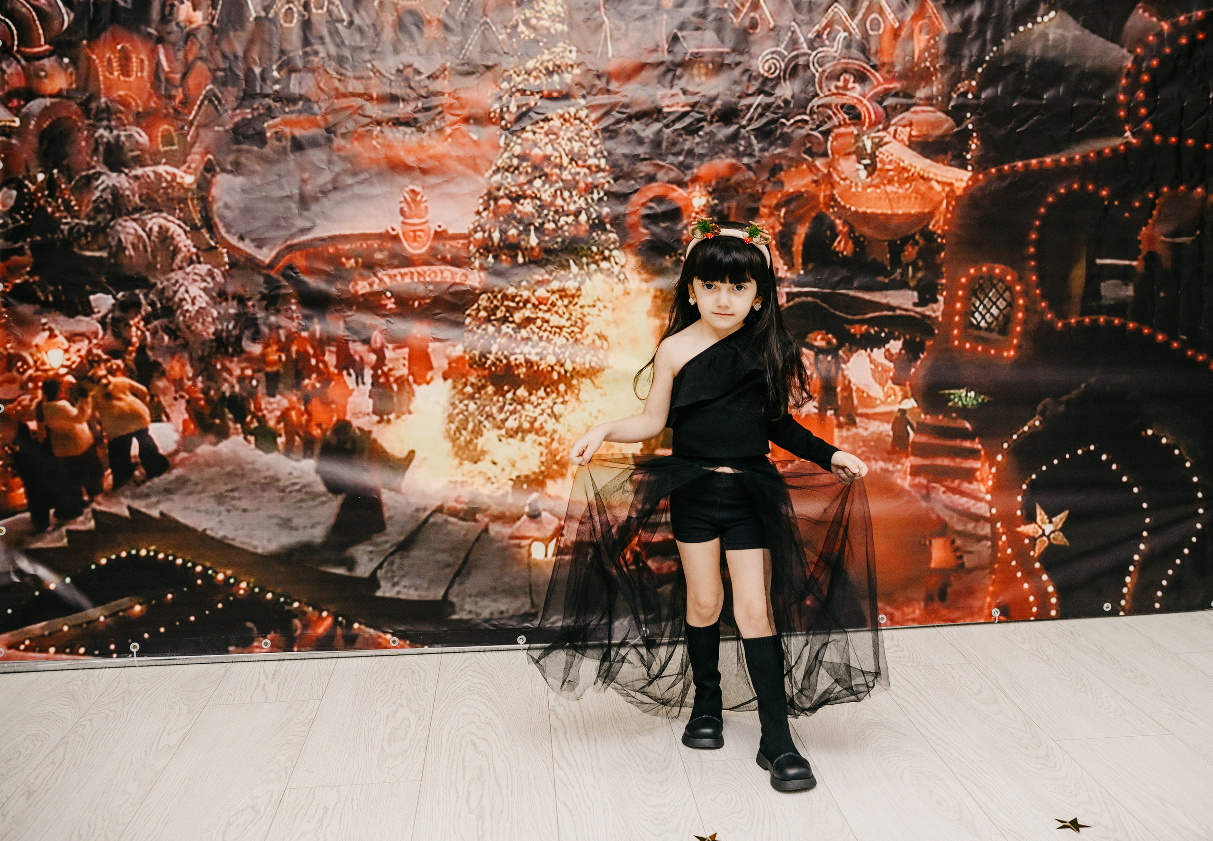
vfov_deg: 35.3
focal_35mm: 39
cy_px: 402
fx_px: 1321
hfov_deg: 49.3
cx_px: 657
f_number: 4.5
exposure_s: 1/160
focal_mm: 35
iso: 320
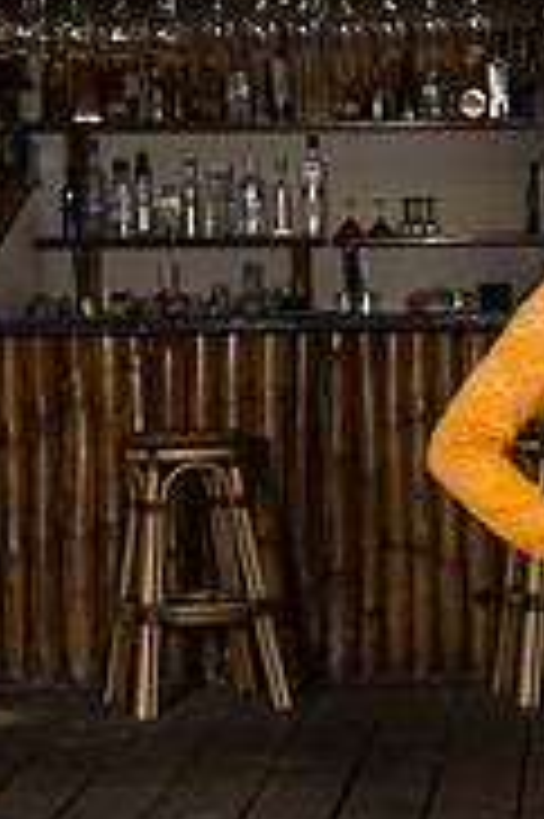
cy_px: 508
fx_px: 2702
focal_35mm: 119
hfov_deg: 11.3
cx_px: 616
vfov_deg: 17.2
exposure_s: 1/80
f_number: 5.6
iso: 500
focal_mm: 48
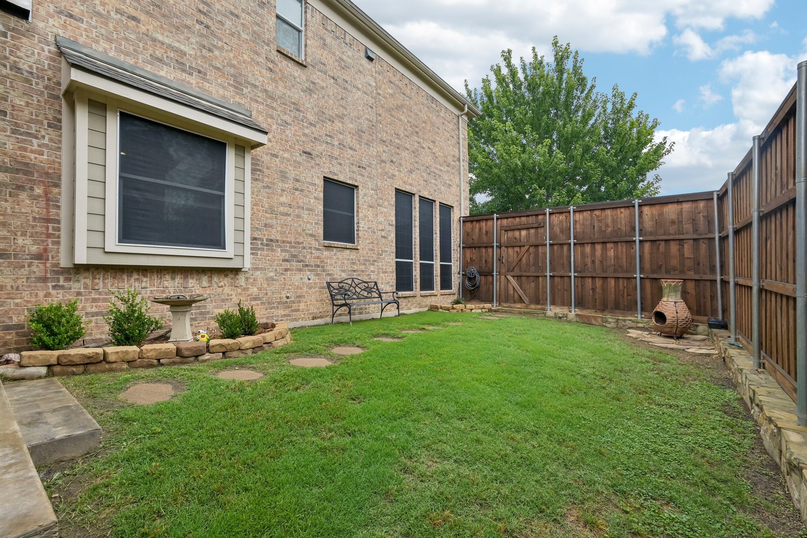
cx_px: 404
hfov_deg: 98.5
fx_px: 347
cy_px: 269
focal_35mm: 16
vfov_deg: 75.5
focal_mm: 15.5
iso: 400
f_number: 8
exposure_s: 1/250
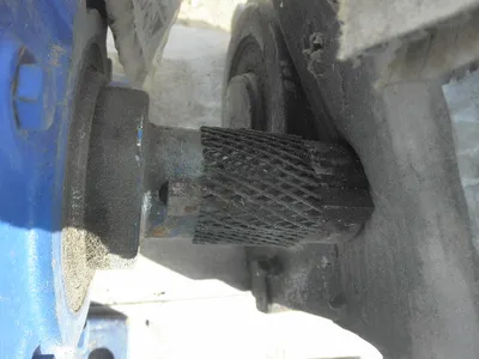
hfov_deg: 63.4
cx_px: 240
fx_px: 387
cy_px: 180
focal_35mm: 28
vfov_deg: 49.7
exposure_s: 1/200
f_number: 3
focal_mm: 5
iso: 64
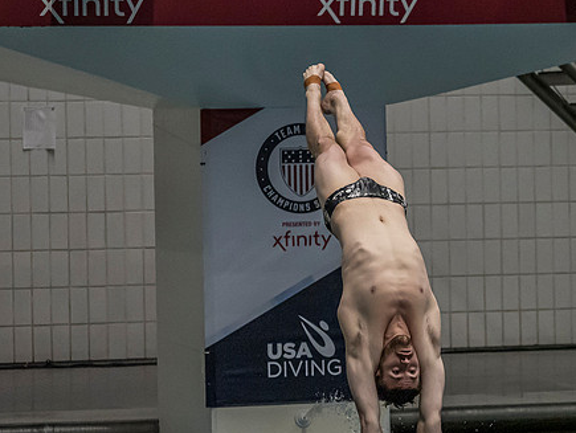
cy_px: 194
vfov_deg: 6.4
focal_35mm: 233
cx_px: 397
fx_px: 3880
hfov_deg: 8.5
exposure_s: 1/1600
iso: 4000
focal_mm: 70
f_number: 2.8
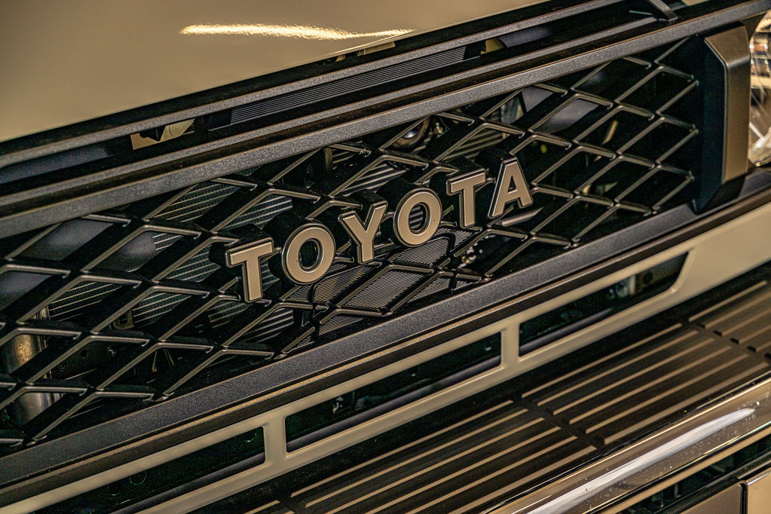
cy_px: 257
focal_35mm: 75
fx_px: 1606
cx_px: 386
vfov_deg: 18.2
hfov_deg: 27.0
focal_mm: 75
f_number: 4.5
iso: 400
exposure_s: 1/125
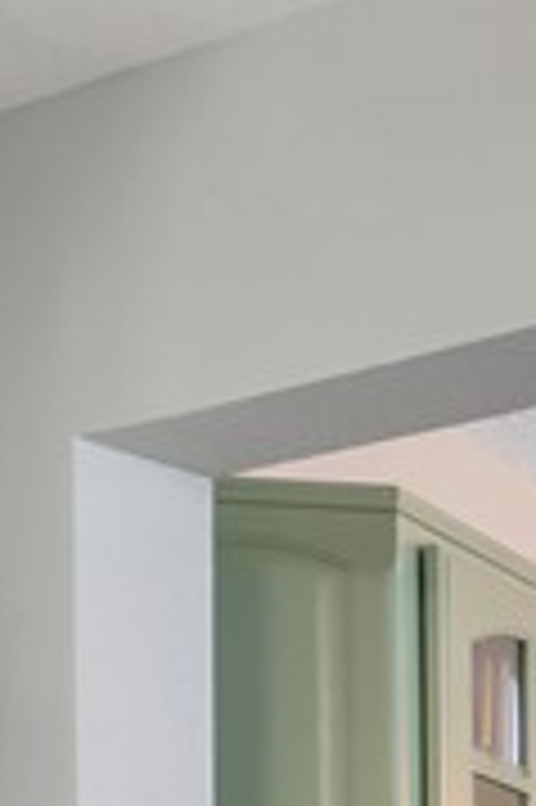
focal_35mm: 97
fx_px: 2170
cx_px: 2324
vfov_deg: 17.9
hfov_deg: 7.5
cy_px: 1342
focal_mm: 16
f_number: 7.1
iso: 100
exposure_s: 1
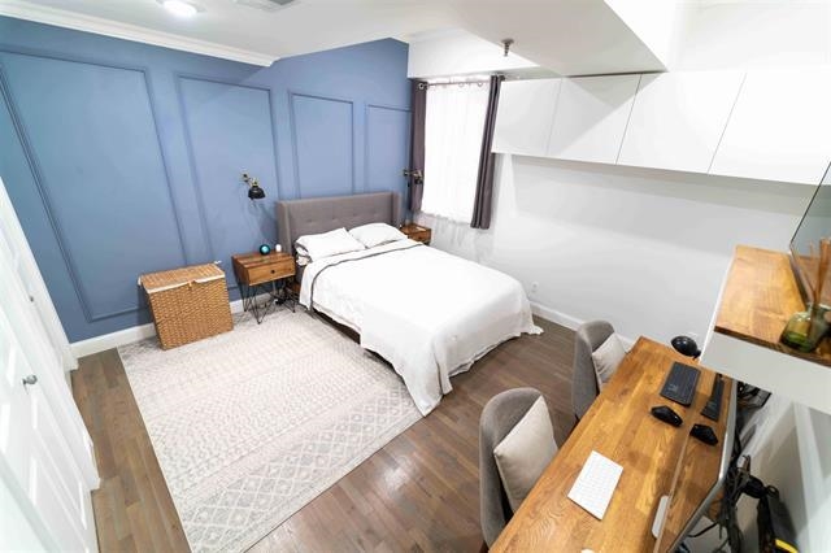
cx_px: 416
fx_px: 323
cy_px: 276
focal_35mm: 14
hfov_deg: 104.3
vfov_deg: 81.1
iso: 200
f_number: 2.8
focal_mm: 14
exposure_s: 1/40
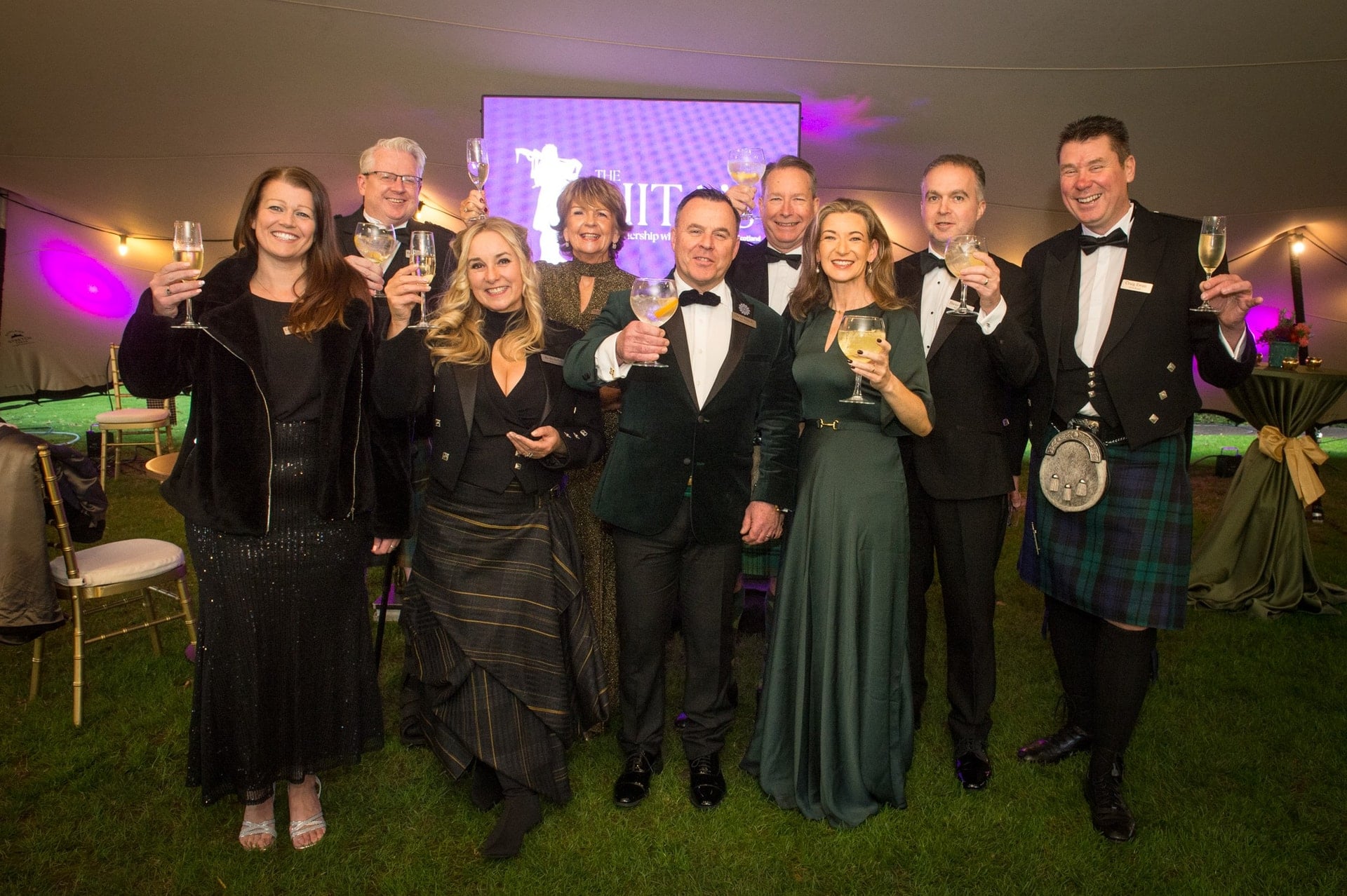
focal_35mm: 26
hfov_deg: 69.6
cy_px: 424
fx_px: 967
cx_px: 726
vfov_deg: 49.7
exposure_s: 1/80
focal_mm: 24
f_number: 5.6
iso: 3200
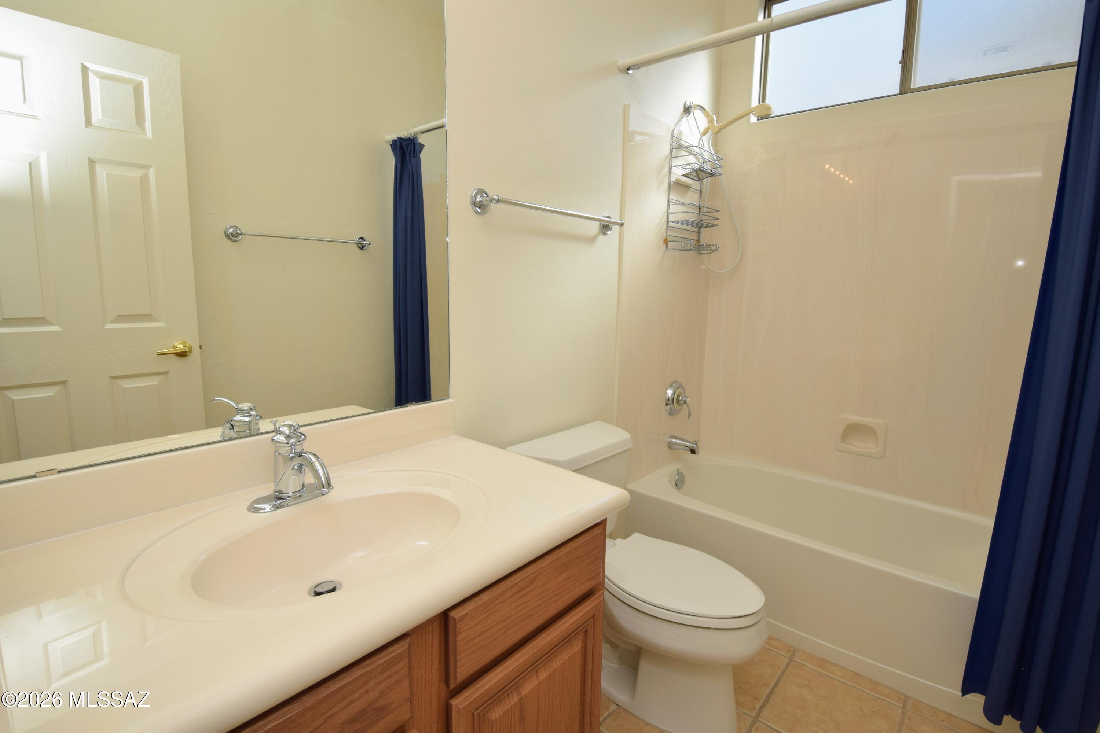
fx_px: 504
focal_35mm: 16
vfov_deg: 72.1
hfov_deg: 95.0
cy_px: 366
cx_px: 550
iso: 400
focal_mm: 11
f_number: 9
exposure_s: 1/200
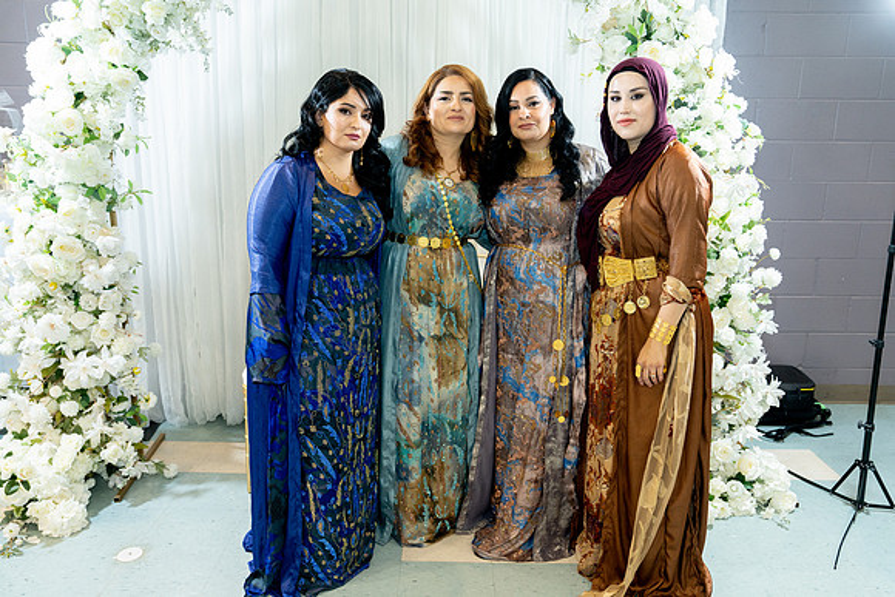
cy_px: 298
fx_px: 696
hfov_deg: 65.5
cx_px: 448
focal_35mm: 28
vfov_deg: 46.4
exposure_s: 1/160
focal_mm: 28
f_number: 2.8
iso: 800
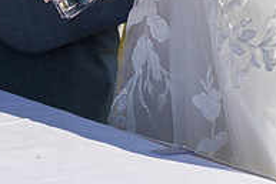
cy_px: -145
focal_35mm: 338
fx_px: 2593
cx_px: -160
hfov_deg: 6.0
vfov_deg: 4.0
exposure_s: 1/2500
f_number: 4
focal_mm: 72
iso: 250
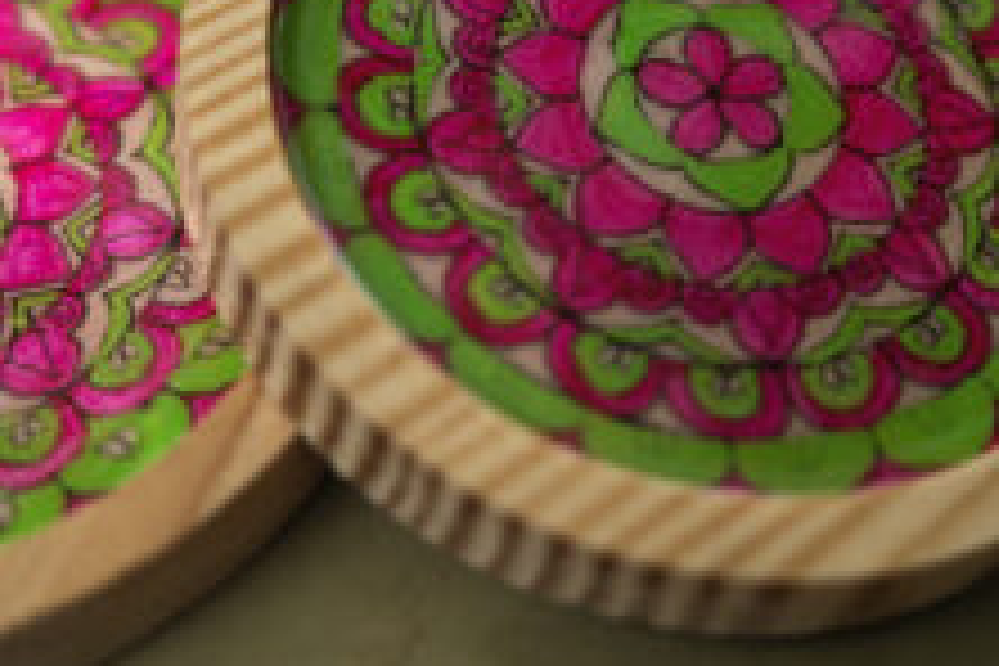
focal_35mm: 73
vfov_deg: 18.4
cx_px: 603
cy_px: 81
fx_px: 2026
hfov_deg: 27.6
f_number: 2.8
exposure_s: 1/1000
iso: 160
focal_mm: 36
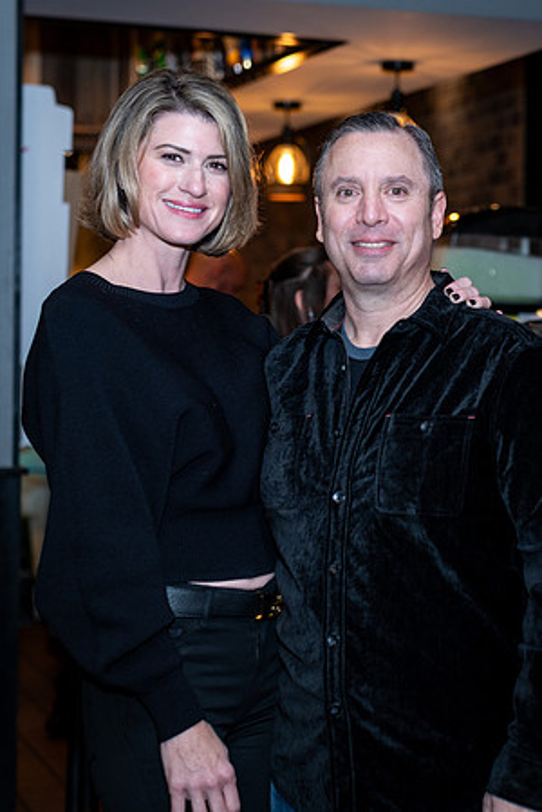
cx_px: 495
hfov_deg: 15.3
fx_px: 1990
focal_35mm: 88
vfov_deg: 23.1
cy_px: 335
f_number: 2.8
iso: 160
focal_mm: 50
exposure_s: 1/160
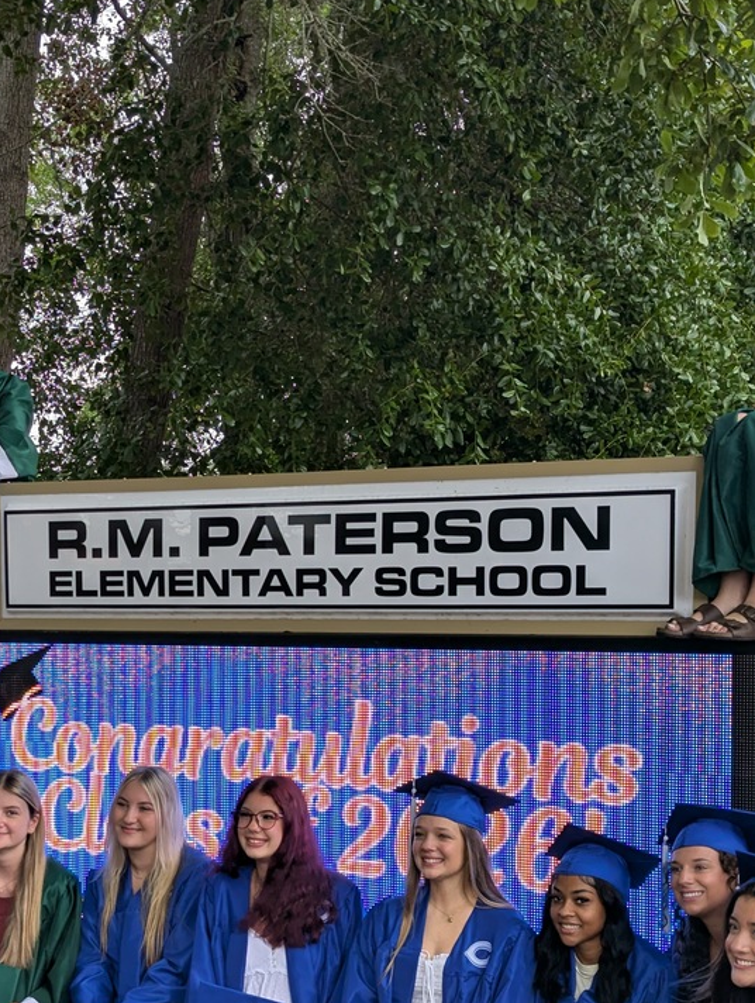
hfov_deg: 21.2
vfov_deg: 27.9
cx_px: 213
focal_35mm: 69
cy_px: 676
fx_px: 2002
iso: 41
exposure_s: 1/447
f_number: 1.85
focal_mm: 6.81
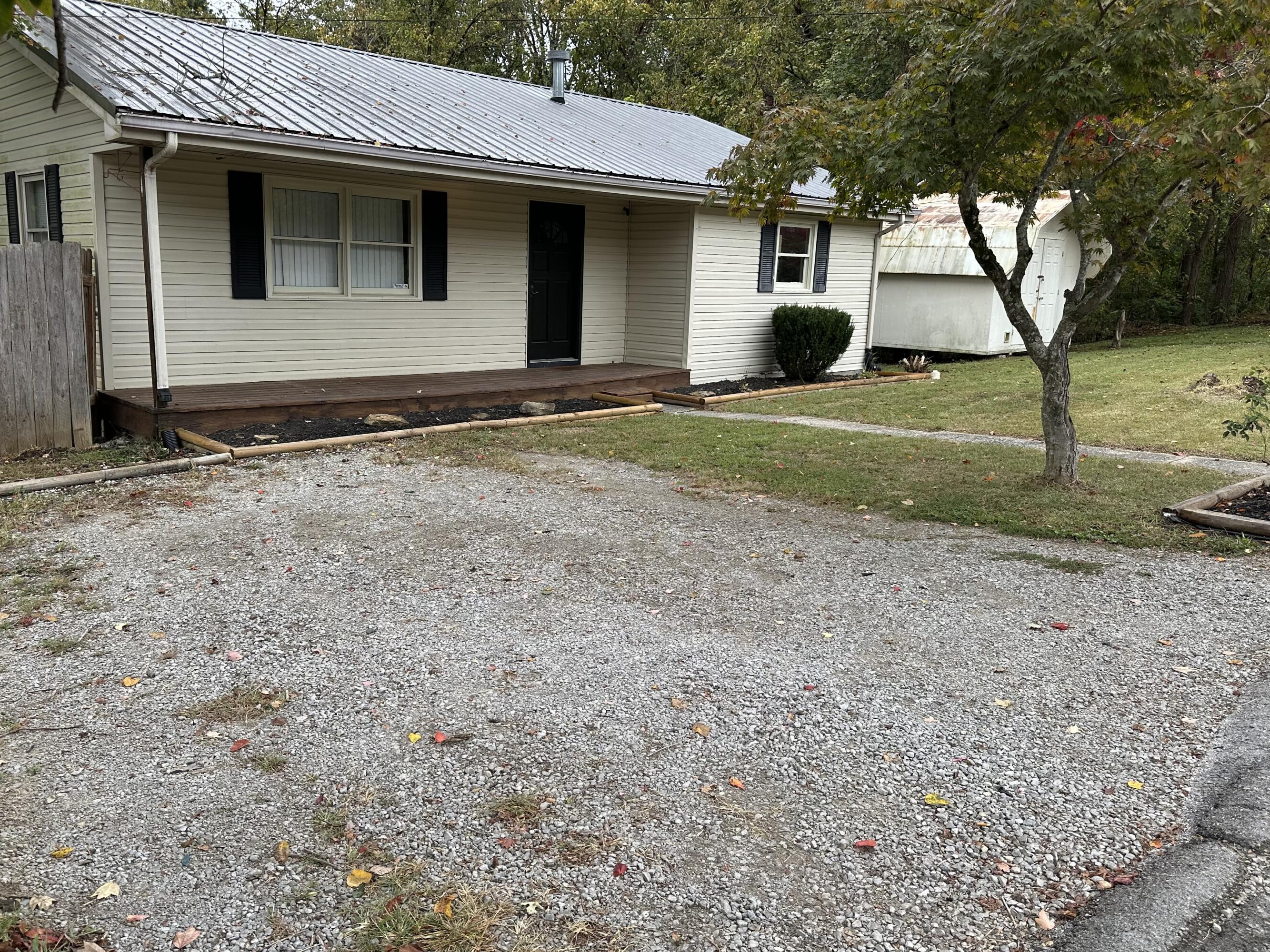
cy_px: 446
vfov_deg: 51.3
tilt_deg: -10.6
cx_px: 586
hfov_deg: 65.2
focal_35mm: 27
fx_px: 991
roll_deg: -2.1
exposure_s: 1/962
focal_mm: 6.86
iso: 80
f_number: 1.78
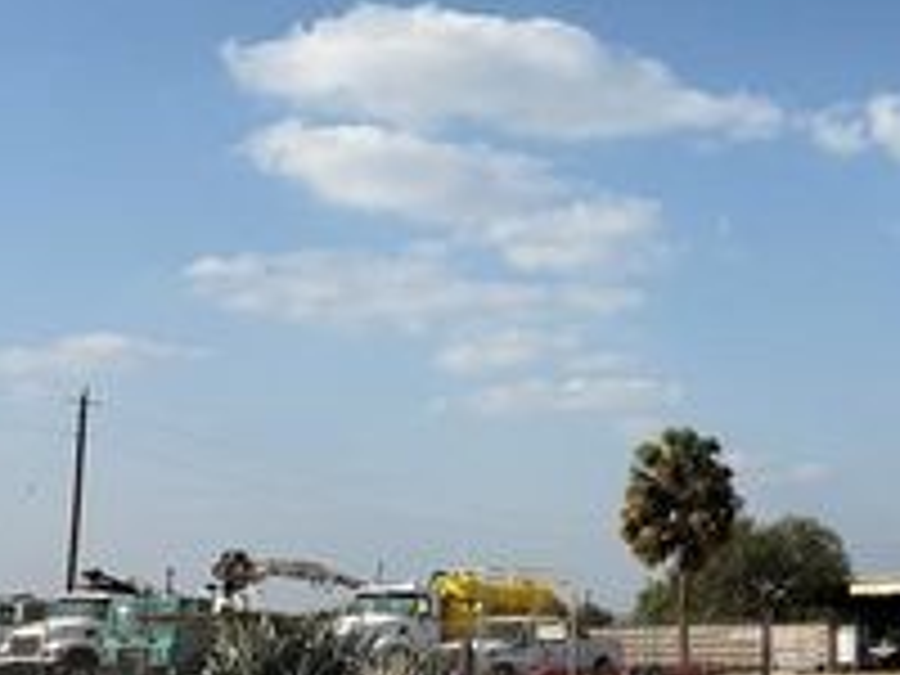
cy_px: 232
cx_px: 814
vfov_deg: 22.5
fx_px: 1690
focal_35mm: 65
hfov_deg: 28.6
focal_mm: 5.96
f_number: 1.6
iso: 50
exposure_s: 1/5348
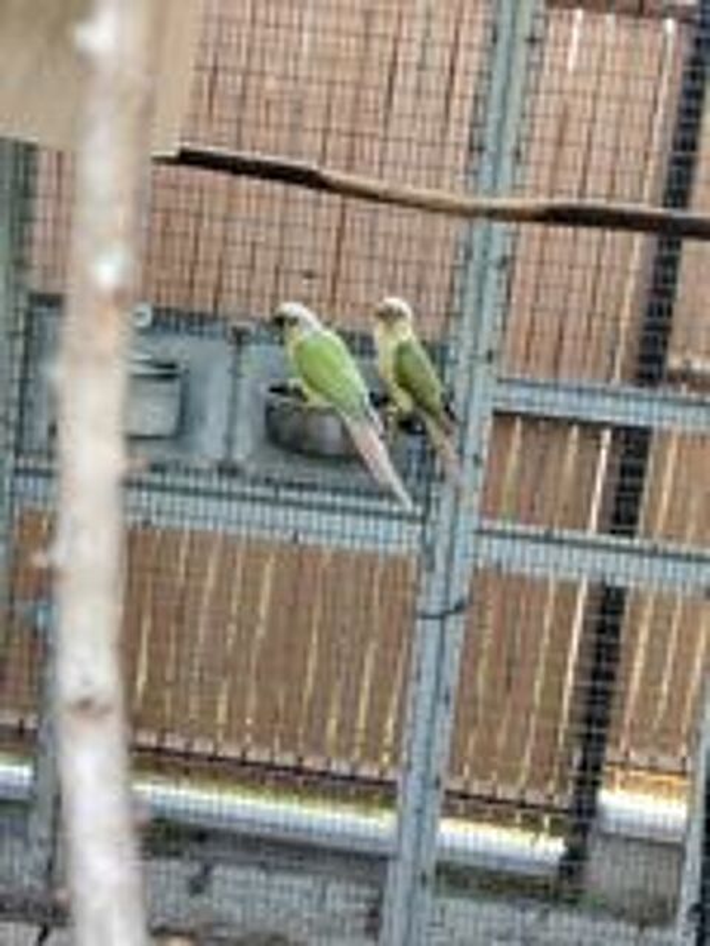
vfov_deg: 27.0
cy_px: 473
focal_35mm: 72
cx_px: 355
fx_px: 1969
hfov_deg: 20.4
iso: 237
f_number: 1.7
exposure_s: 1/100
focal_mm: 5.24
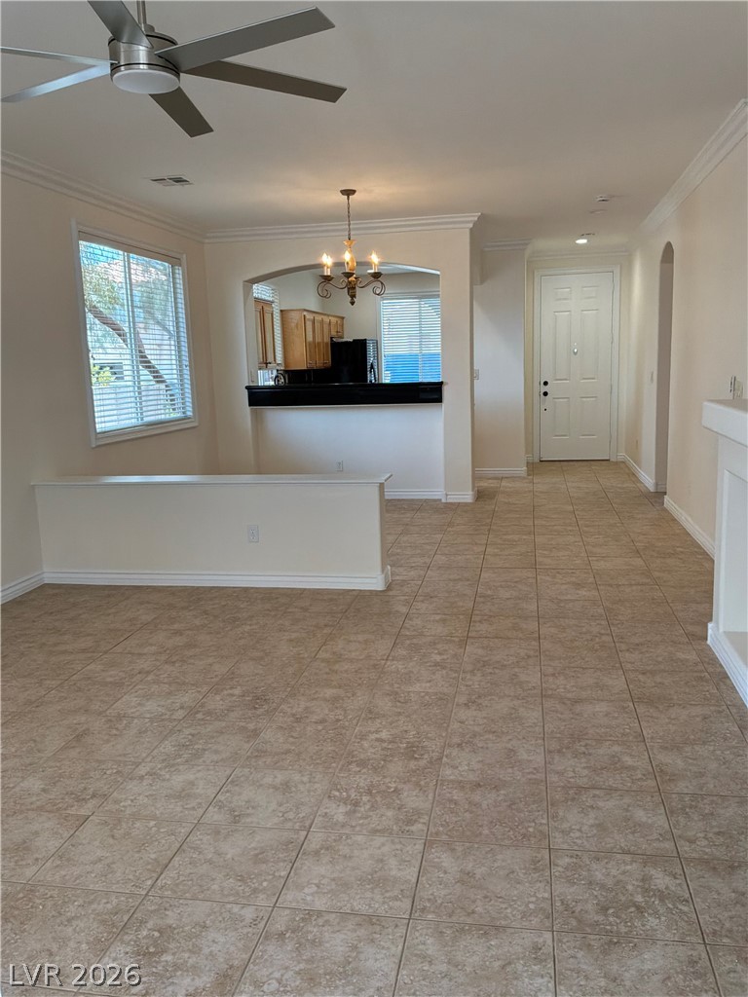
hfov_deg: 49.7
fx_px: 807
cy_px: 498
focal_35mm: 28
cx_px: 374
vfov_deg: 63.4
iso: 64
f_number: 1.8
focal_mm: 3
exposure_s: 1/120
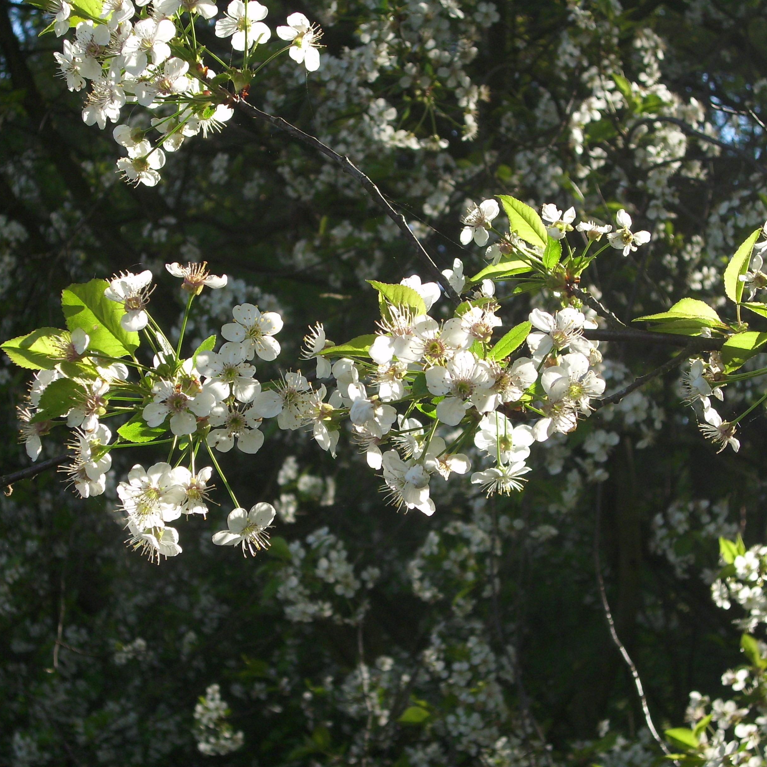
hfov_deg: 26.5
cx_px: 368
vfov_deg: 26.5
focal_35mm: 65
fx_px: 1629
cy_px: 383
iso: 50
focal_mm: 10.7
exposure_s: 1/369
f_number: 3.8
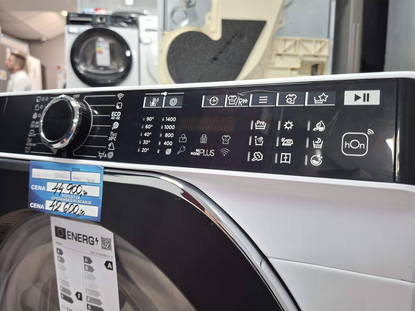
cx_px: 208
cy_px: 156
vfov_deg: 58.9
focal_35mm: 23
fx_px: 276
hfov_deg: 73.9
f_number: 1.8
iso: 320
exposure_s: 1/50
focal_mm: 5.54
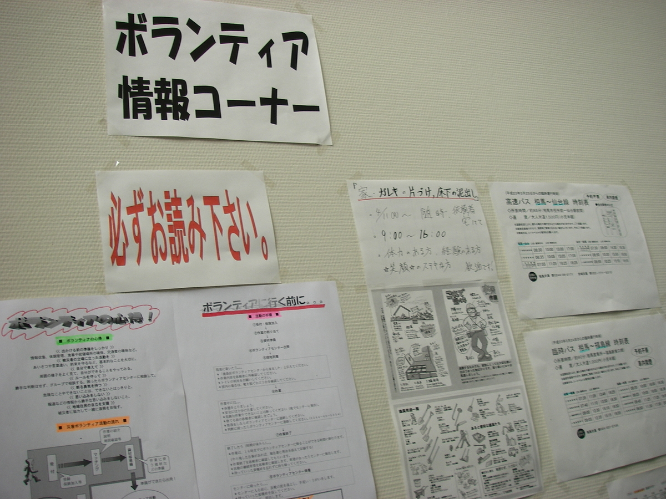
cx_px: 333
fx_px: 731
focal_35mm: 38
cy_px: 250
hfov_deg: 49.0
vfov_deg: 37.7
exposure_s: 1/50
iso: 64
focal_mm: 6.3
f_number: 3.3
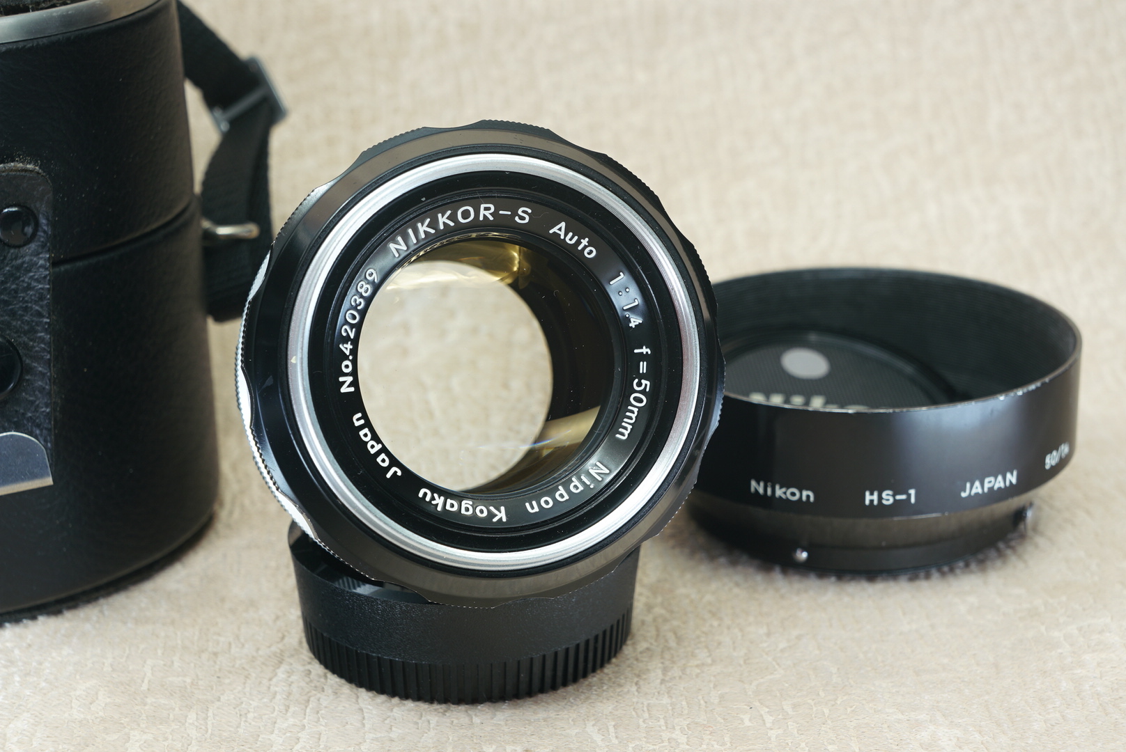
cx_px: 563
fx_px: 2066
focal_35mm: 66
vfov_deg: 20.6
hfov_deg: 30.5
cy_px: 376
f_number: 9
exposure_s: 1
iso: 100
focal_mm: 44
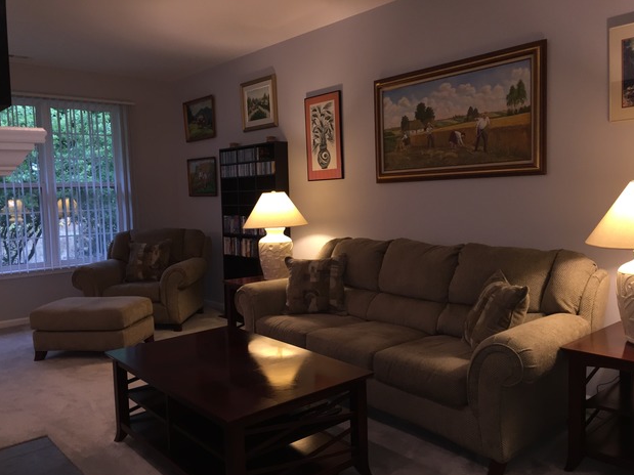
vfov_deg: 46.8
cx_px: 327
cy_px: 245
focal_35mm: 30
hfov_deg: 60.0
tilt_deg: -5.0
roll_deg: +1.1
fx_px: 549
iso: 100
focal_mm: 4.15
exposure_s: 1/24
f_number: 2.2
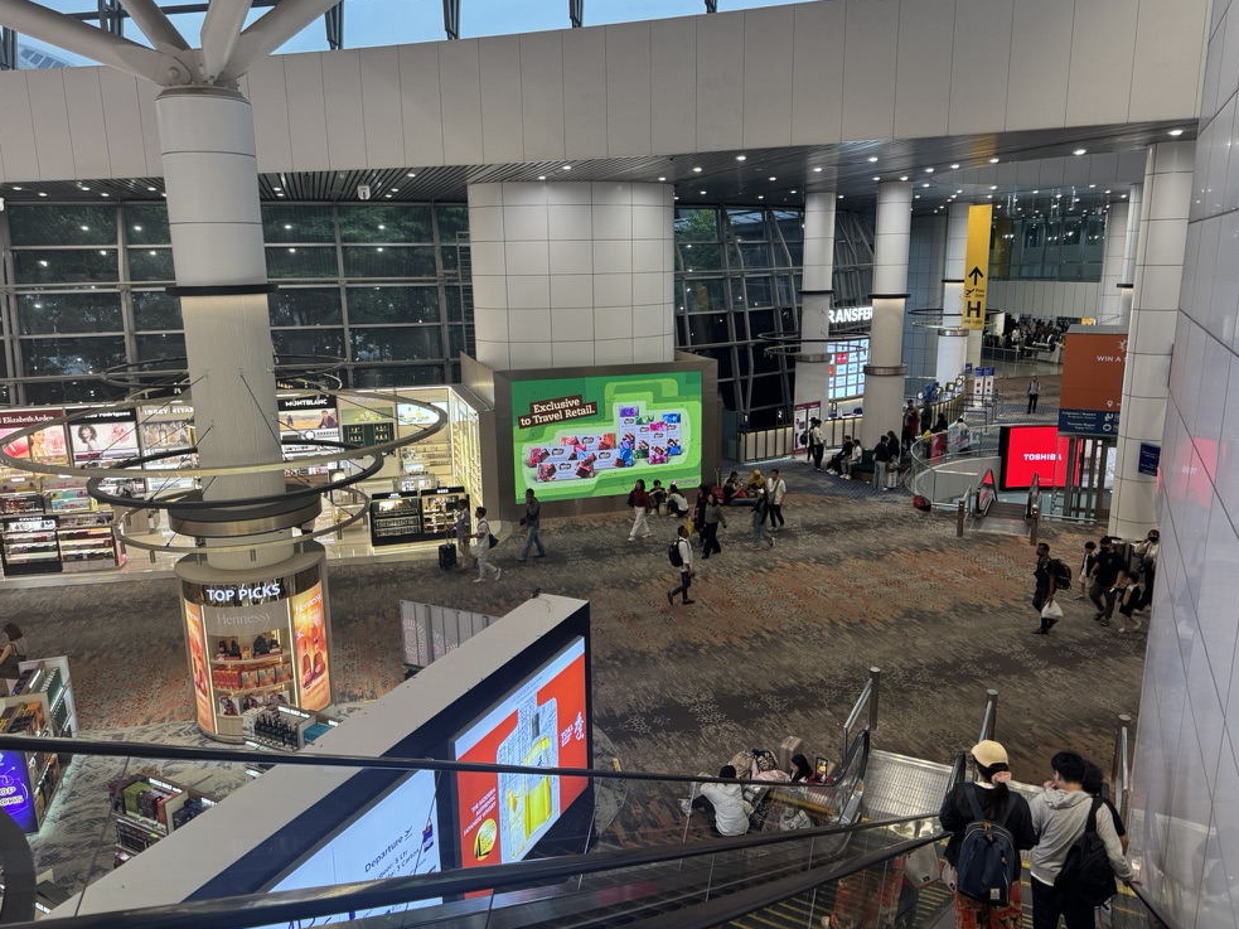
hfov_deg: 69.4
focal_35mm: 25
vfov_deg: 54.9
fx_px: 895
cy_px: 446
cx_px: 606
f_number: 1.78
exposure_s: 1/100
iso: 160
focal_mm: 6.76
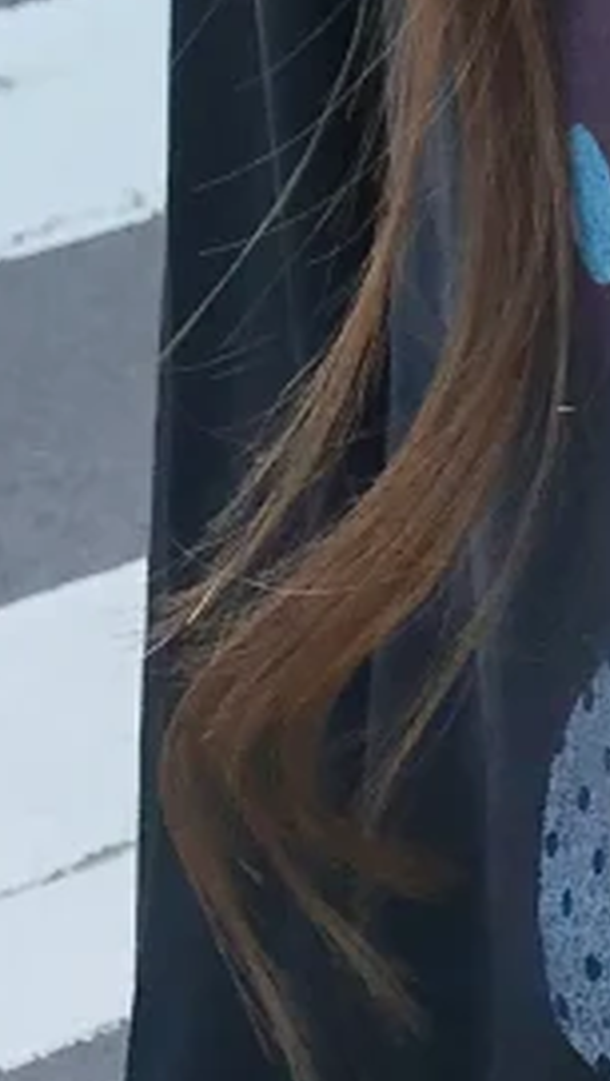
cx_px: 1587
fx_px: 4645
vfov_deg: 11.3
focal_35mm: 162
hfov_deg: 7.0
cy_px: -1440
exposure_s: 1/879
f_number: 1.8
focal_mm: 3.99
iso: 20
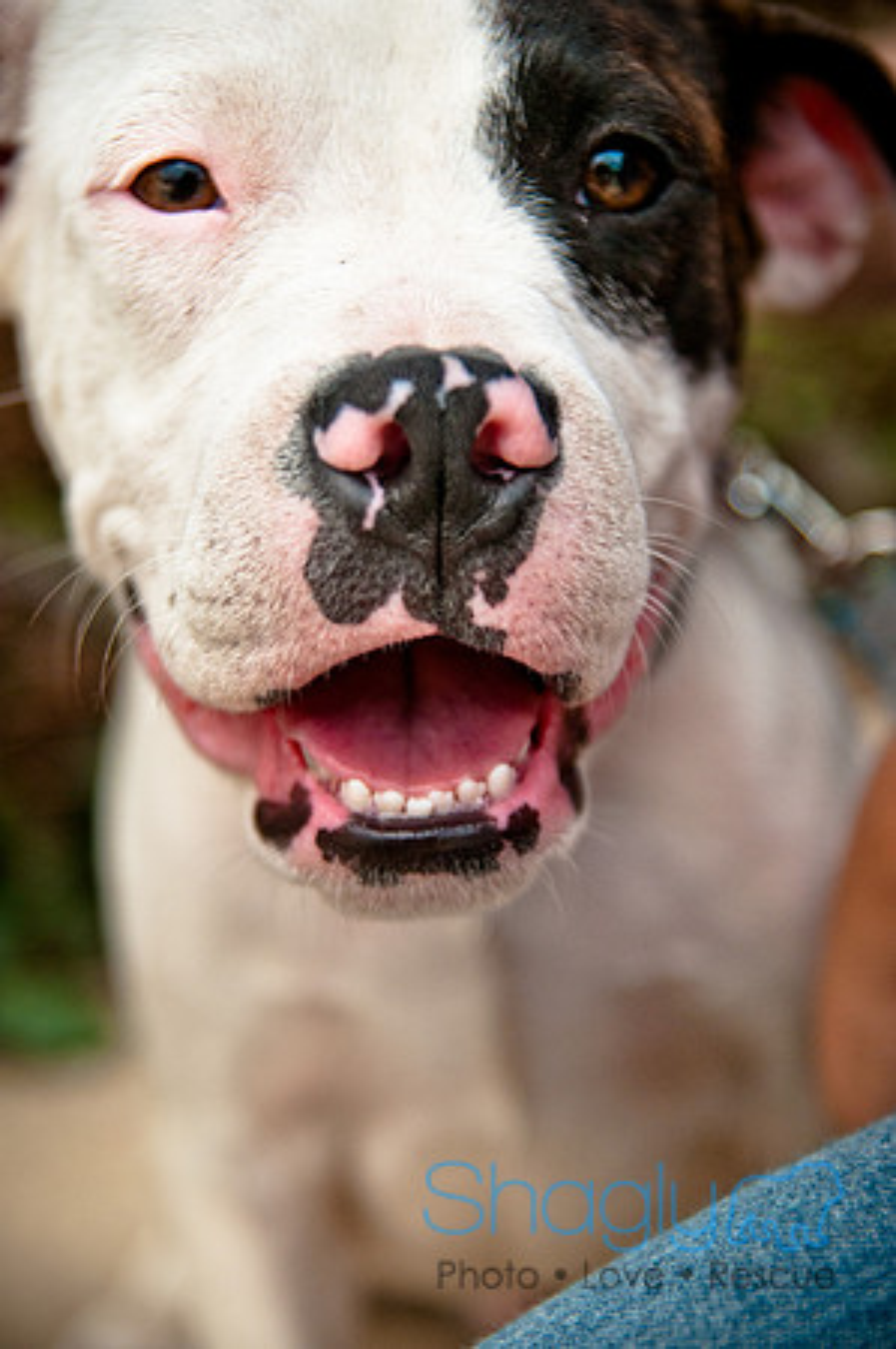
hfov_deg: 18.1
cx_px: 448
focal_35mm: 75
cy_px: 674
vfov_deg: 27.0
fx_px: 2806
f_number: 2.8
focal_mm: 50
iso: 400
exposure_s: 1/3200
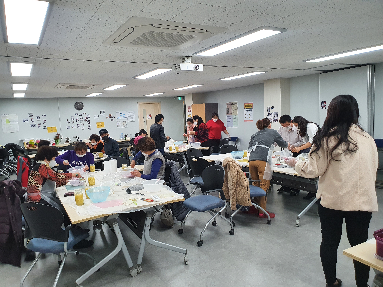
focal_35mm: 26
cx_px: 192
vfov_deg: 53.1
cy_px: 144
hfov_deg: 67.3
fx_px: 288
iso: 200
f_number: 2.4
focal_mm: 4.32
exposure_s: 1/120
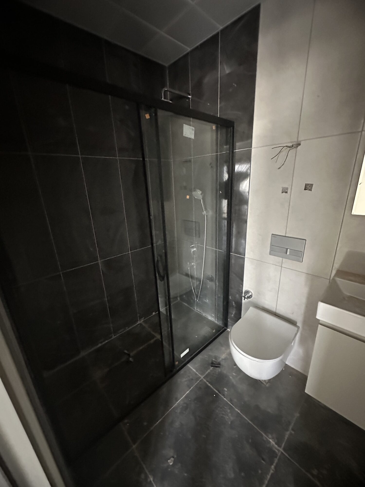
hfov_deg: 85.7
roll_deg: +2.4
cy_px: 244
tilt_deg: -17.9
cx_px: 182
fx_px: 197
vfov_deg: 102.1
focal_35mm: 14
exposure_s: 1/34
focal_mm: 2.22
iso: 1600
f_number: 2.2
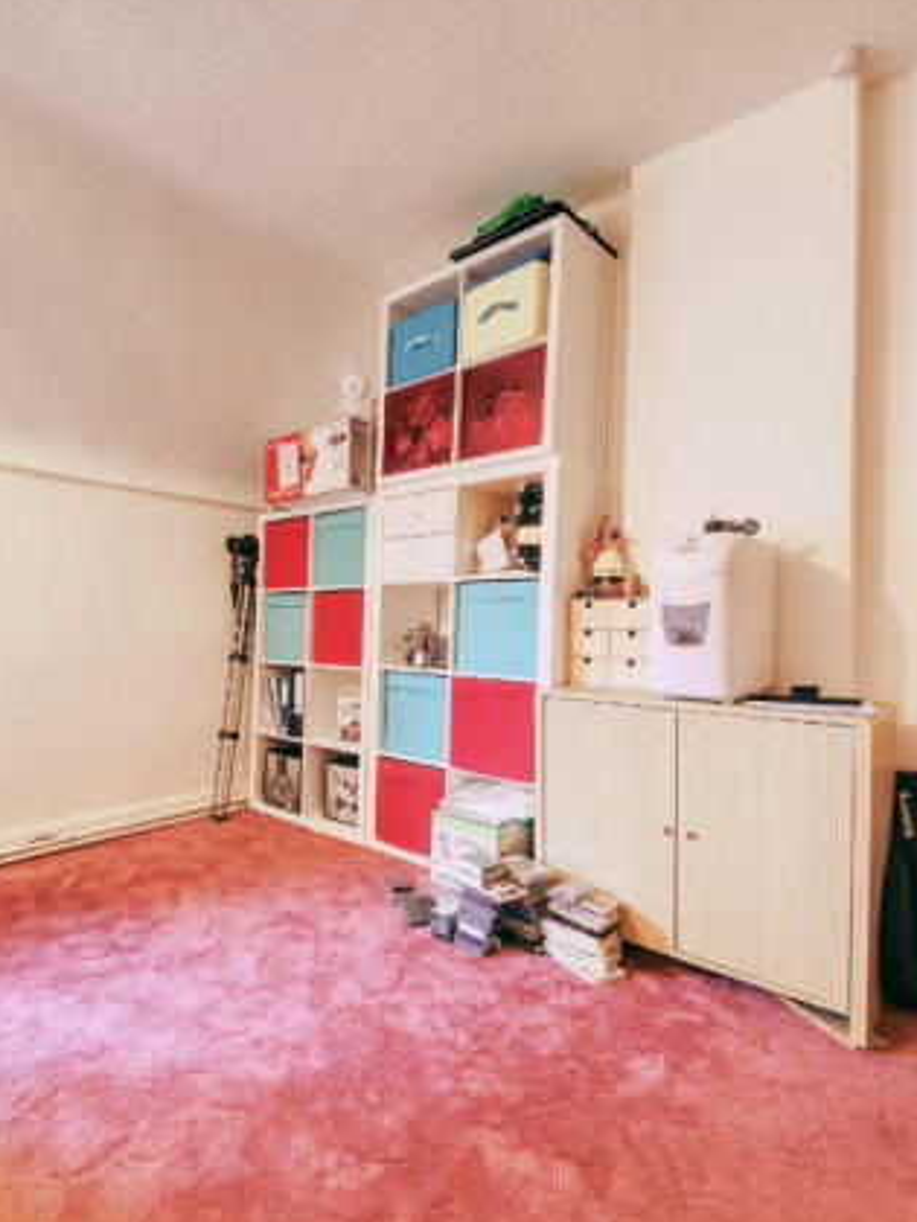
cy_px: 615
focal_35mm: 18
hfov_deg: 69.2
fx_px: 636
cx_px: 291
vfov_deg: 87.8
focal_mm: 12
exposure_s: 1
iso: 100
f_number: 8
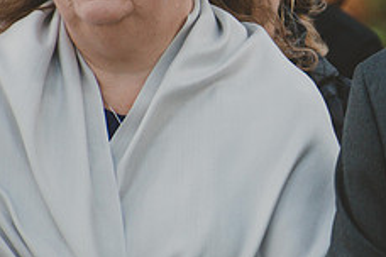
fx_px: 12287
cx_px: 367
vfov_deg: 1.2
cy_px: 92
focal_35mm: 1146
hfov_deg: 1.8
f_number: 6.3
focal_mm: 300
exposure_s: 1/500
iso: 800
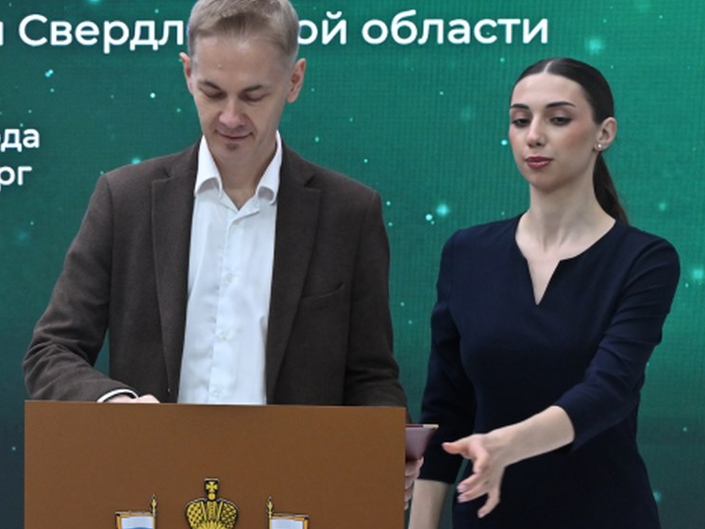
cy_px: 235
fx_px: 2566
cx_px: -172
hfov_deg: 15.0
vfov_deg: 11.8
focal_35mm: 126
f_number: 7.1
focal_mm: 51
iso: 1600
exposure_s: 1/125
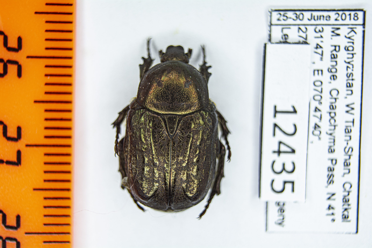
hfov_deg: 31.9
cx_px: 186
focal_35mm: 63
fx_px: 651
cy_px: 124
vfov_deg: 21.6
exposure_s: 1/125
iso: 200
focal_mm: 42
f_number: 5.6
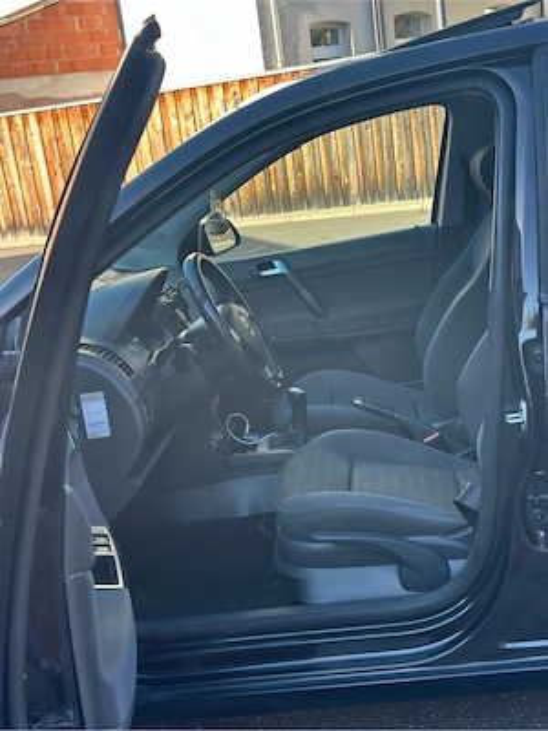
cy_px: 366
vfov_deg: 39.7
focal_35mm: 48
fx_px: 1013
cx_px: 274
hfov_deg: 30.3
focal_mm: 6.86
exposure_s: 1/574
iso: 80
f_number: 1.78
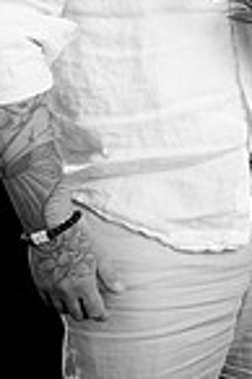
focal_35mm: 117
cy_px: 70
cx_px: 321
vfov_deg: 17.4
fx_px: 1231
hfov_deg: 11.4
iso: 100
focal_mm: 38
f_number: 8
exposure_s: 1/160
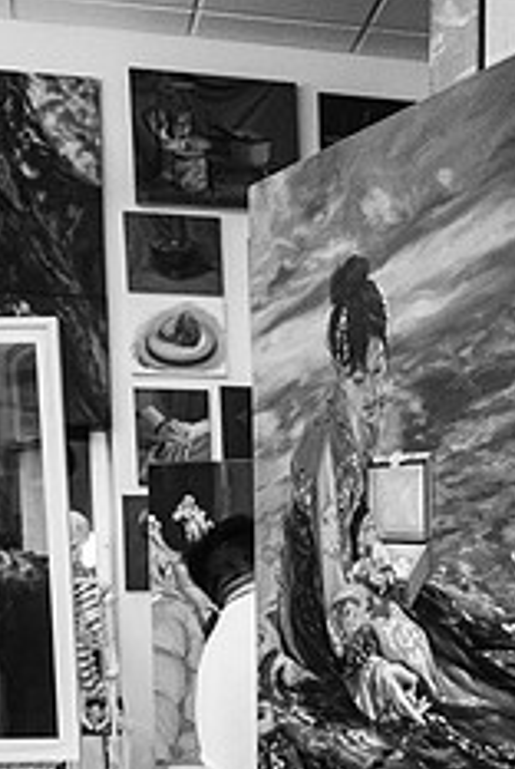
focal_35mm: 54
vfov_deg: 34.1
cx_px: 380
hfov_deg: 24.9
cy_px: 739
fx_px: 1155
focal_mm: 28
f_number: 4.5
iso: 2500
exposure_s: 1/200
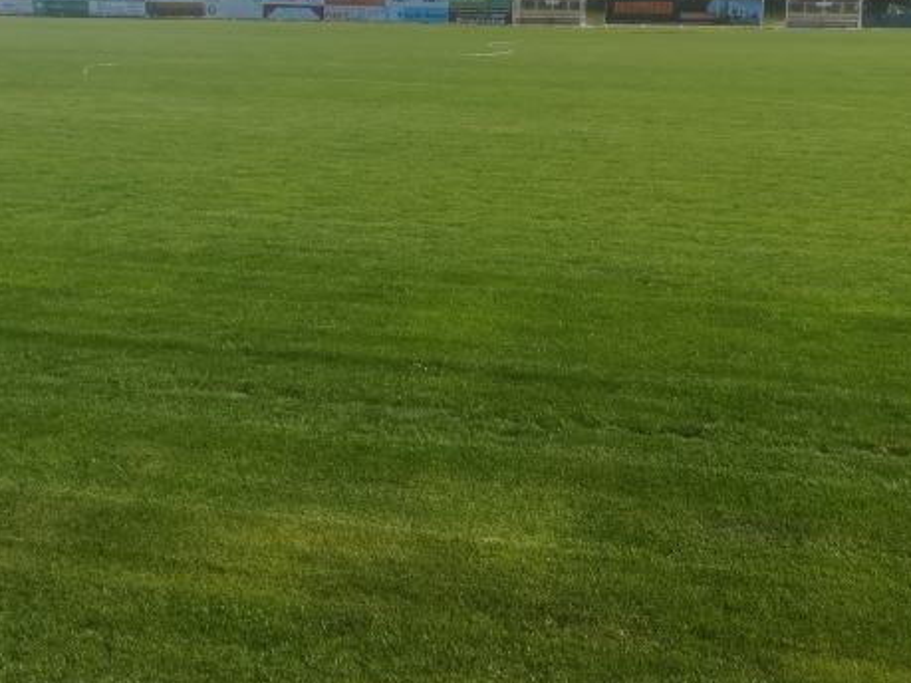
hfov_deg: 42.0
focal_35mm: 45
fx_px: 1184
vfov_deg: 32.0
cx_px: 518
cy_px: 243
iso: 50
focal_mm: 3.83
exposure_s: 1/731
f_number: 2.2
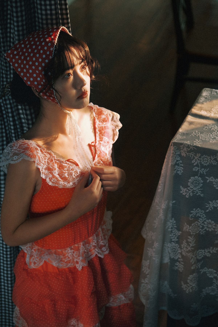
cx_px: 109
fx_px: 754
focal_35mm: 83
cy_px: 164
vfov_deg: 24.5
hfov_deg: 16.5
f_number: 2.8
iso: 160
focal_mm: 55
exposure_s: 1/30
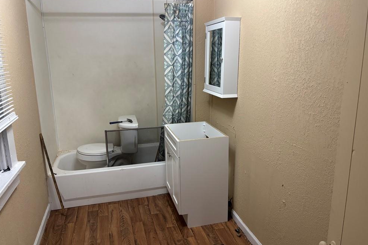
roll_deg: +0.5
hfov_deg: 65.5
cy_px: 120
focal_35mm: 28
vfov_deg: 46.4
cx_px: 185
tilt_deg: -12.9
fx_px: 286
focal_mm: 5.96
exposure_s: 1/60
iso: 200
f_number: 1.6
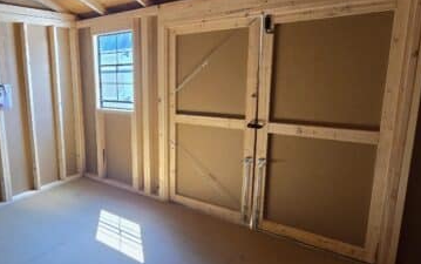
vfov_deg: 53.0
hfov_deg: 73.3
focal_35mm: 23
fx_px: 264
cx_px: 122
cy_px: 122
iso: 250
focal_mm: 2.2
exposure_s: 1/60
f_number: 2.2
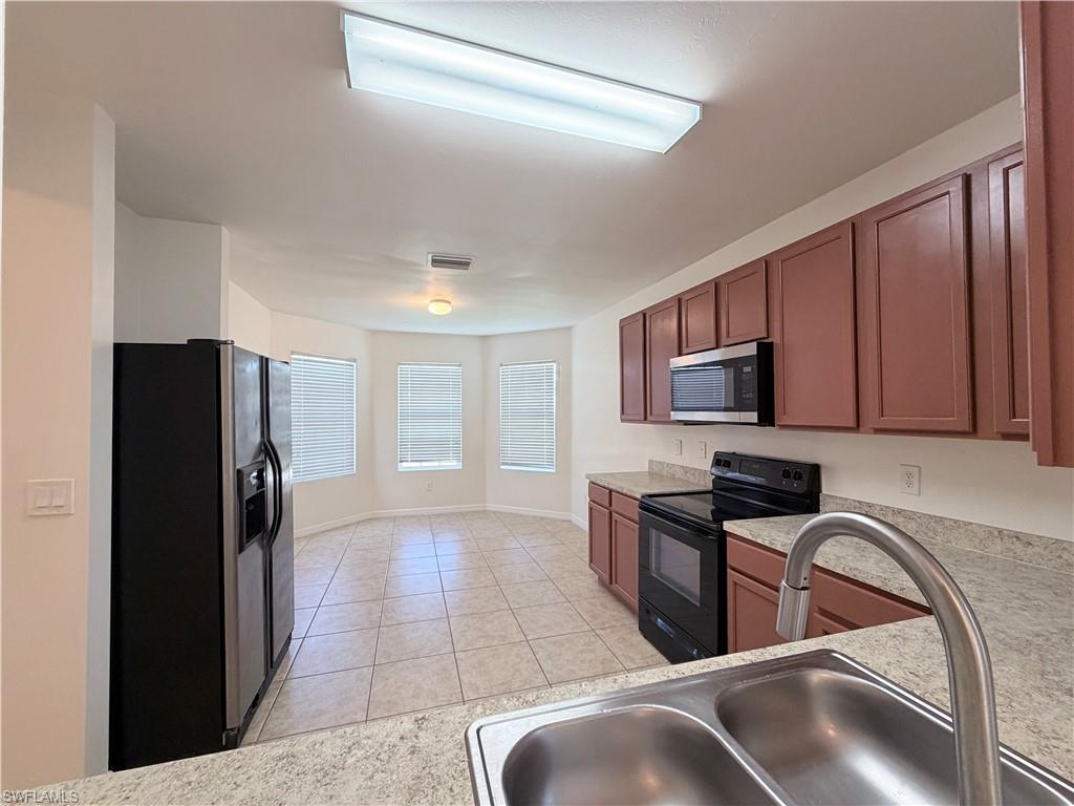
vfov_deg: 85.7
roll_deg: +0.7
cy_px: 403
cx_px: 537
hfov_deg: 102.1
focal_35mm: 14
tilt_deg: +2.0
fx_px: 434
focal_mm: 2.22
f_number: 2.2
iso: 250
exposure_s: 1/60
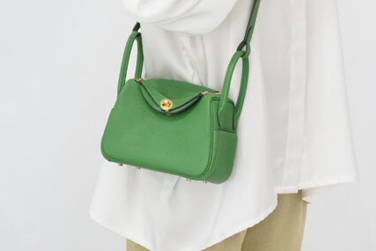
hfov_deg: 17.2
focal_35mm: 119
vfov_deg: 11.5
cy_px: 94
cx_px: 217
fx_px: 1243
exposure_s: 1/10
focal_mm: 50
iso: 640
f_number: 6.3
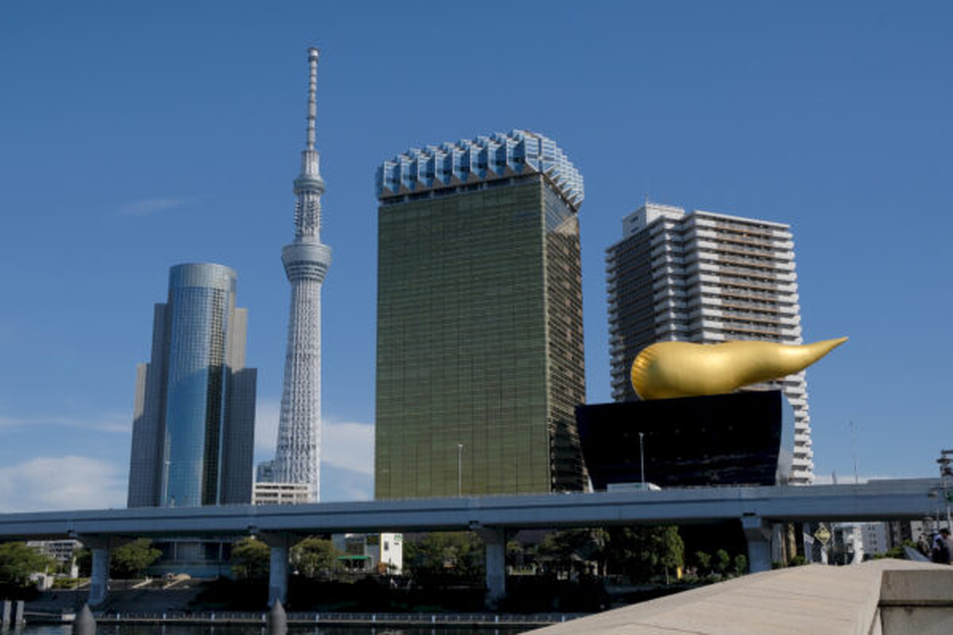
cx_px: 476
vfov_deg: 36.9
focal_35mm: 36
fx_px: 953
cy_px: 318
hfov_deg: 53.1
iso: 400
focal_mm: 24.3
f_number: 13
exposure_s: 1/500
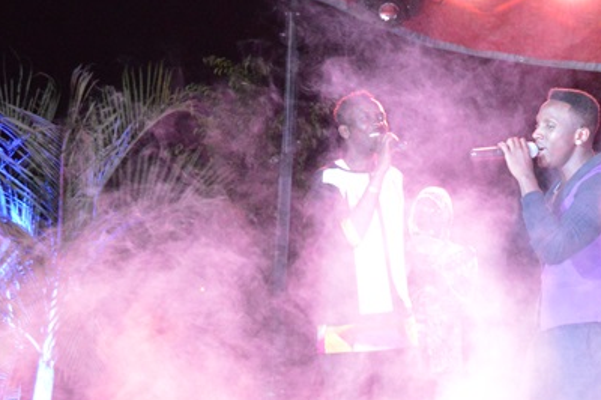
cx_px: 598
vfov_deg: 12.0
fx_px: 1902
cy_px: 268
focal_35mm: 114
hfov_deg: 17.5
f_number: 6.3
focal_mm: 38
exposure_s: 1/80
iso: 6400
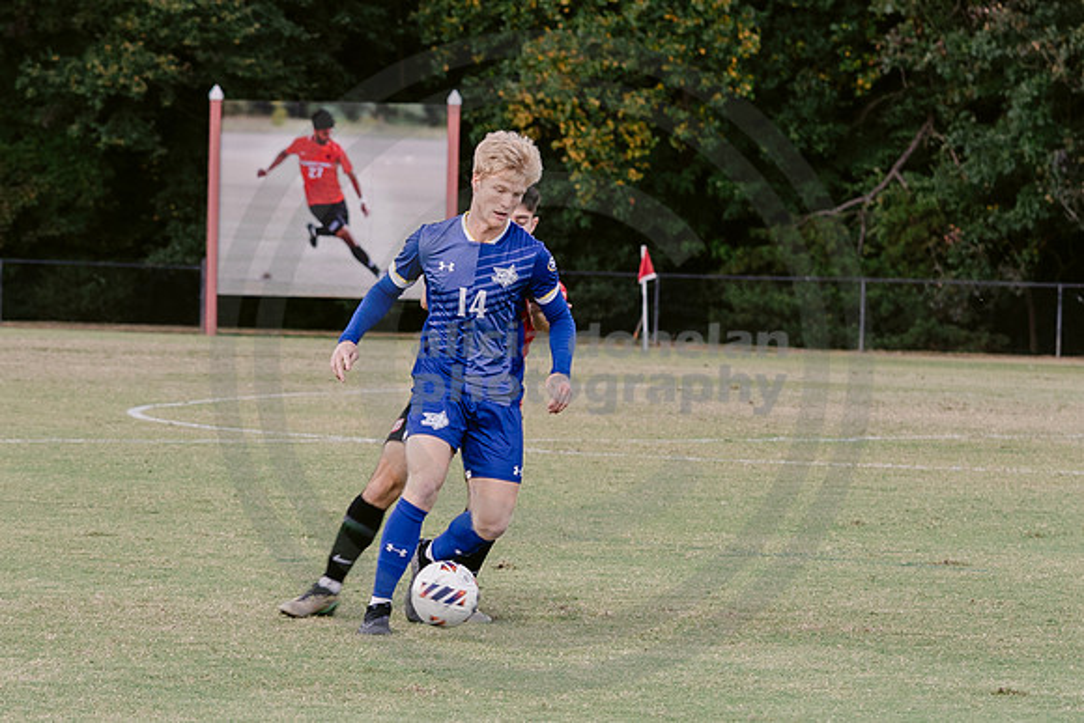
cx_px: 303
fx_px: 7336
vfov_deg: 5.6
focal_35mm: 244
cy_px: 518
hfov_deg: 8.4
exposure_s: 1/250
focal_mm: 90
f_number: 4.5
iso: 640
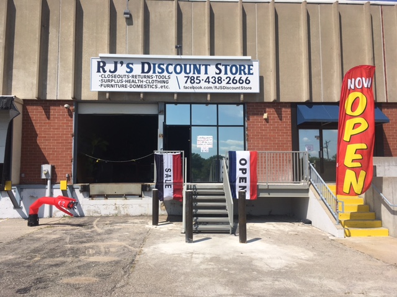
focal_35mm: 29
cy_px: 148
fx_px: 333
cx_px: 198
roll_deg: -0.1
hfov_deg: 61.7
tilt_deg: +3.7
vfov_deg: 48.2
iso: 25
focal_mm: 4.15
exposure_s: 1/2849
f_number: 2.2
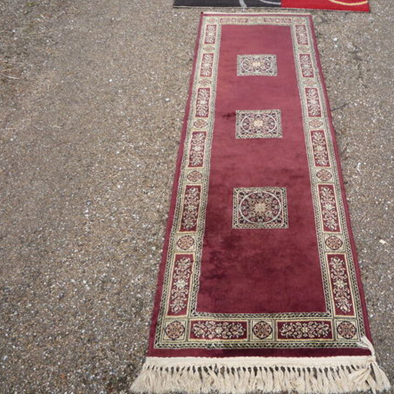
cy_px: 199
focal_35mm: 36
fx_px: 464
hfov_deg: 45.4
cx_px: 261
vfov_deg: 46.0
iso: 100
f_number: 3.5
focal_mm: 5.2
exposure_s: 1/100
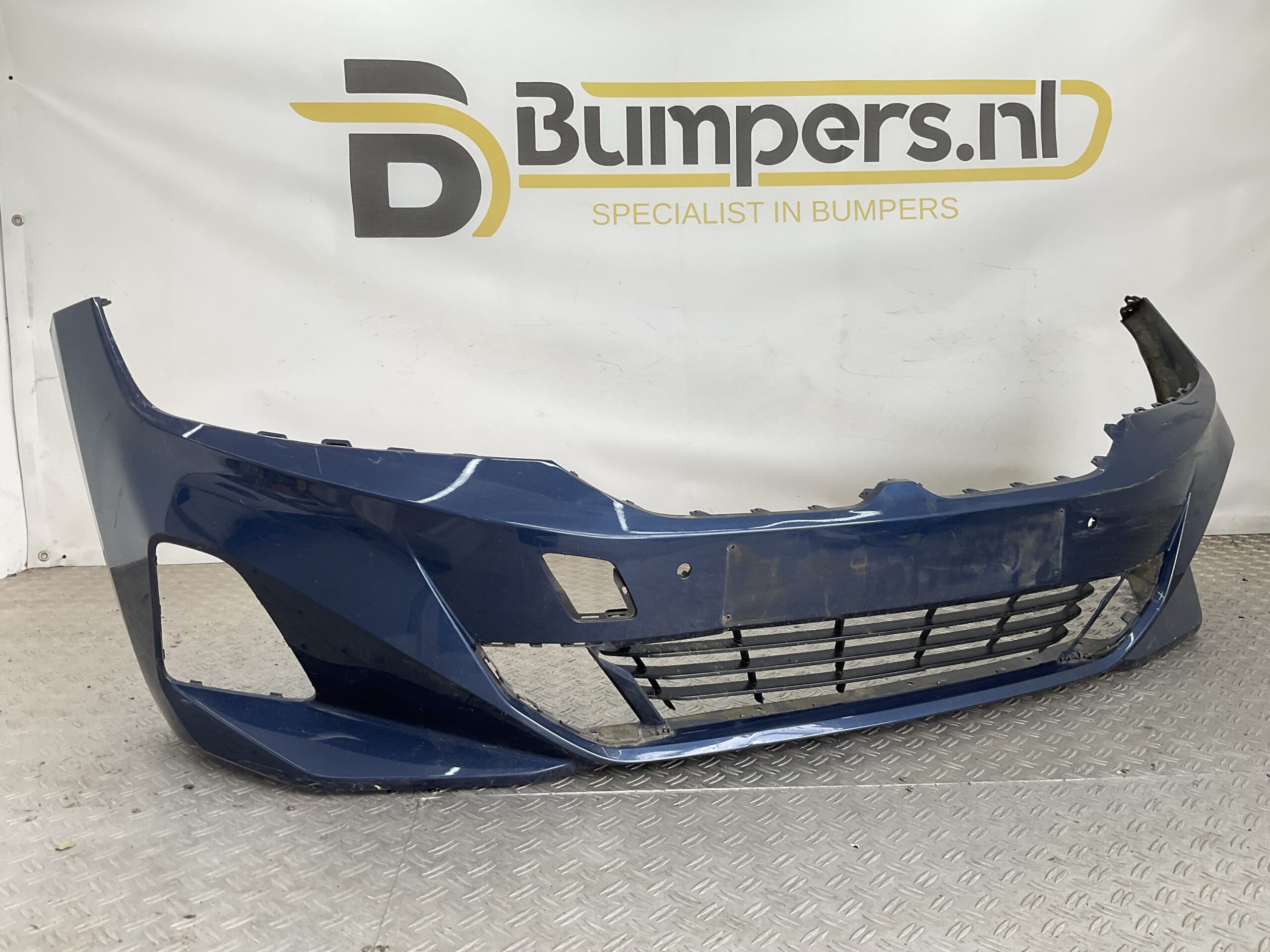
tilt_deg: -10.2
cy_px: 476
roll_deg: -0.6
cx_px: 635
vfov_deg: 48.2
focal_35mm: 29
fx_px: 1064
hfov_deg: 61.7
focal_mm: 3
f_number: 1.8
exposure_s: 1/164
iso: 16
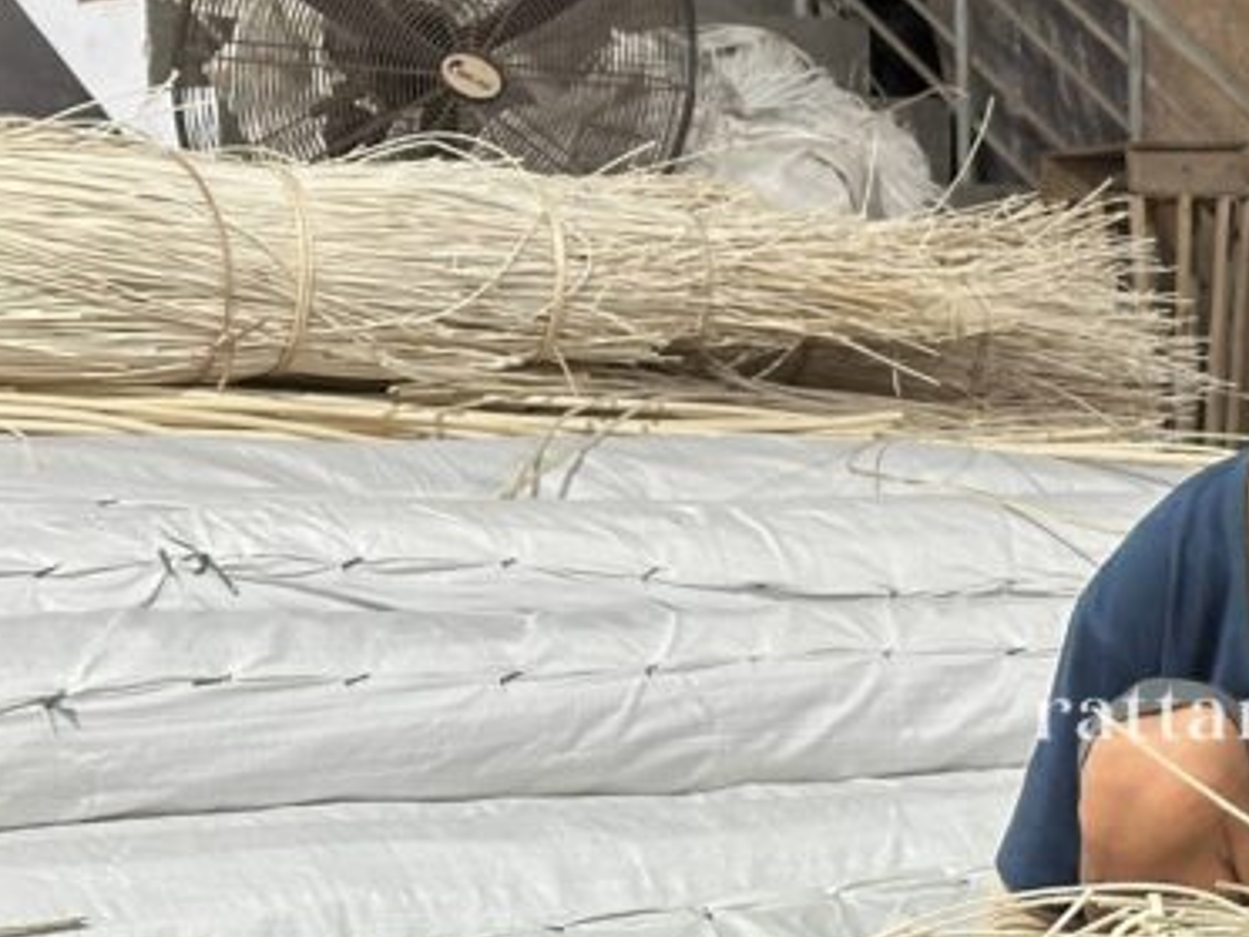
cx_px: 1343
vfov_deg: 11.2
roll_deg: +0.5
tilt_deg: -4.6
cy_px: 638
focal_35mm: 132
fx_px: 4763
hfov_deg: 14.6
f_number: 1.78
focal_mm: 6.86
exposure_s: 1/50
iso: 100
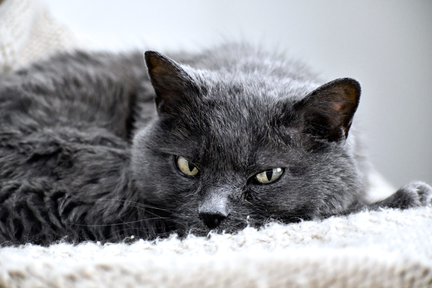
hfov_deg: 11.8
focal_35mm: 174
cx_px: 216
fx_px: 2088
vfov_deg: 7.9
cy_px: 144
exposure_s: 1/80
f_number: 4.8
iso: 5000
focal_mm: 116
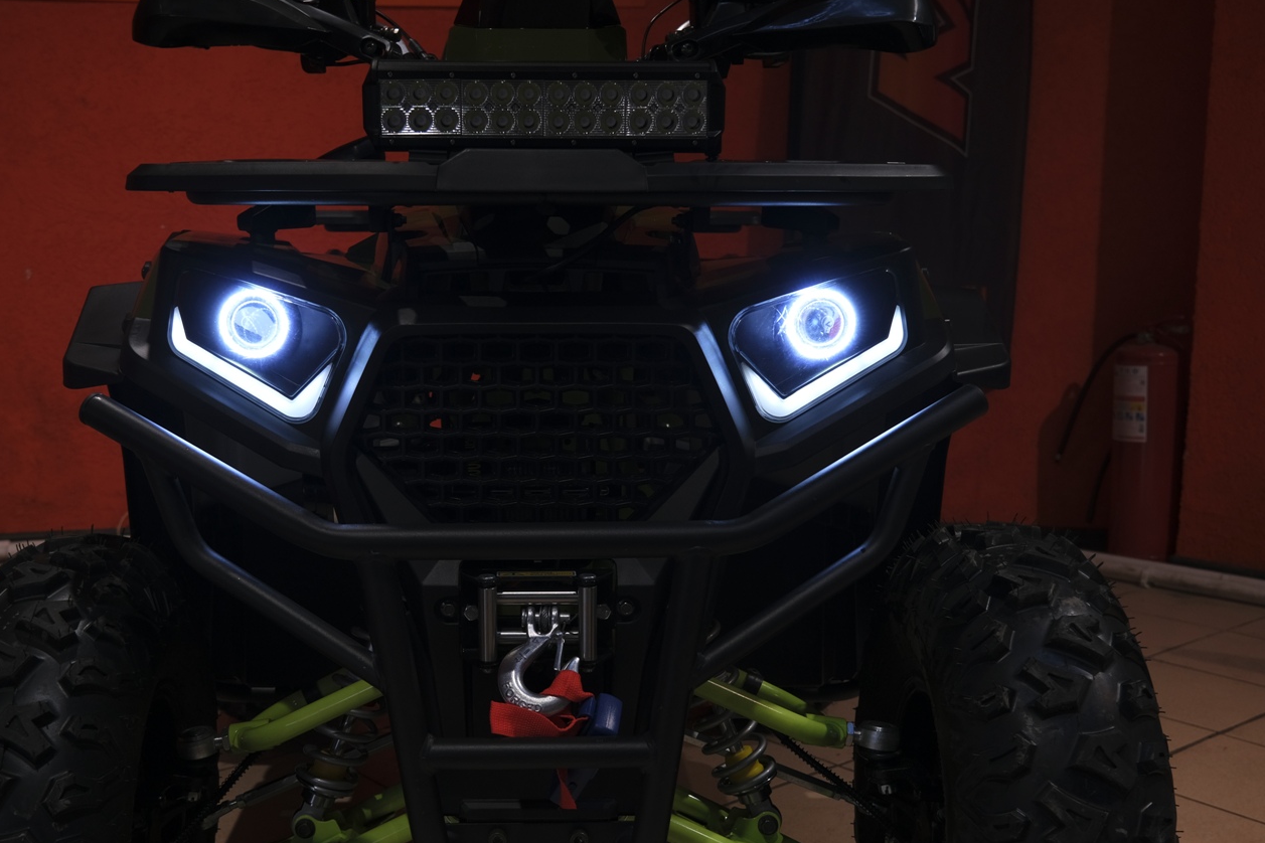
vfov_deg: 31.9
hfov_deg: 46.2
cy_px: 476
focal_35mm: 42
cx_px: 535
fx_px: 1476
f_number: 4
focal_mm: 22.3
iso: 200
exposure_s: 1/100
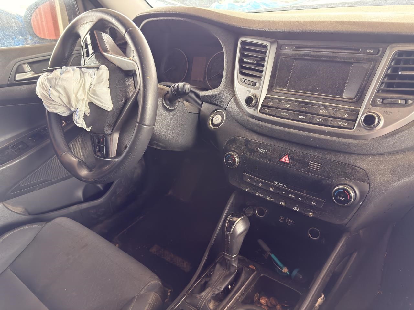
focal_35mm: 24
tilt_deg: -27.8
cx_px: 207
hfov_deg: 71.6
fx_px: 287
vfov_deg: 56.8
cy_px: 155
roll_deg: +4.4
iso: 250
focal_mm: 6.76
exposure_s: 1/45
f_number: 1.78
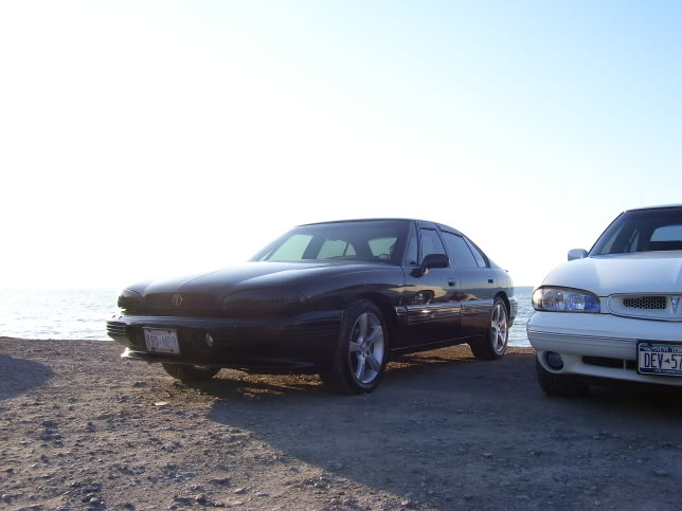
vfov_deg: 41.8
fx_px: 670
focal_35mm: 34
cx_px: 341
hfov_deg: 54.0
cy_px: 256
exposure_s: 1/180
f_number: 4.8
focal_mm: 5.6
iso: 80
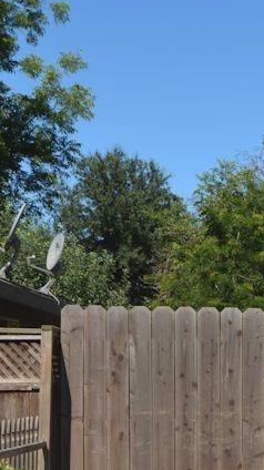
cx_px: 291
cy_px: 493
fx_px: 1457
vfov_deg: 17.8
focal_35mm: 117
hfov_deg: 10.2
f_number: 11
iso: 100
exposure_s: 1/200
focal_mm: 21
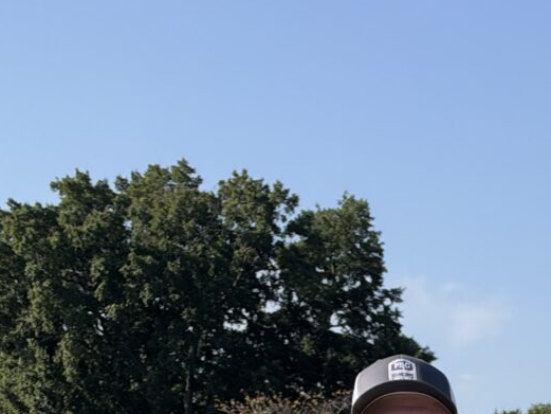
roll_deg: +0.0
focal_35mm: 118
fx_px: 1879
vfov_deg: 10.9
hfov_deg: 15.2
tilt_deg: -10.6
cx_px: 875
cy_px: 951
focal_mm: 6.93
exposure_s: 1/2976
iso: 64
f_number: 1.8
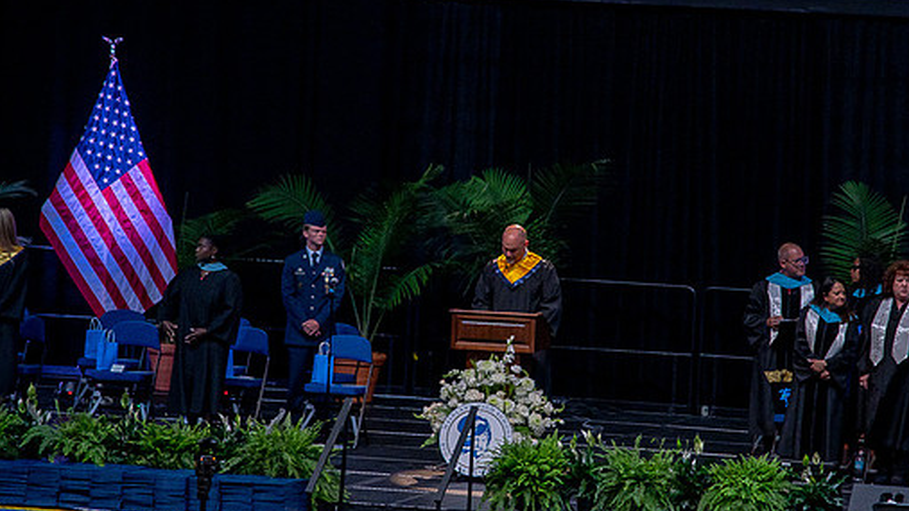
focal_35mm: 359
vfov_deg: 3.4
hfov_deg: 6.0
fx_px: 8652
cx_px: 504
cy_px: 280
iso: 1600
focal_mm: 300
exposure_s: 1/200
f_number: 5.6
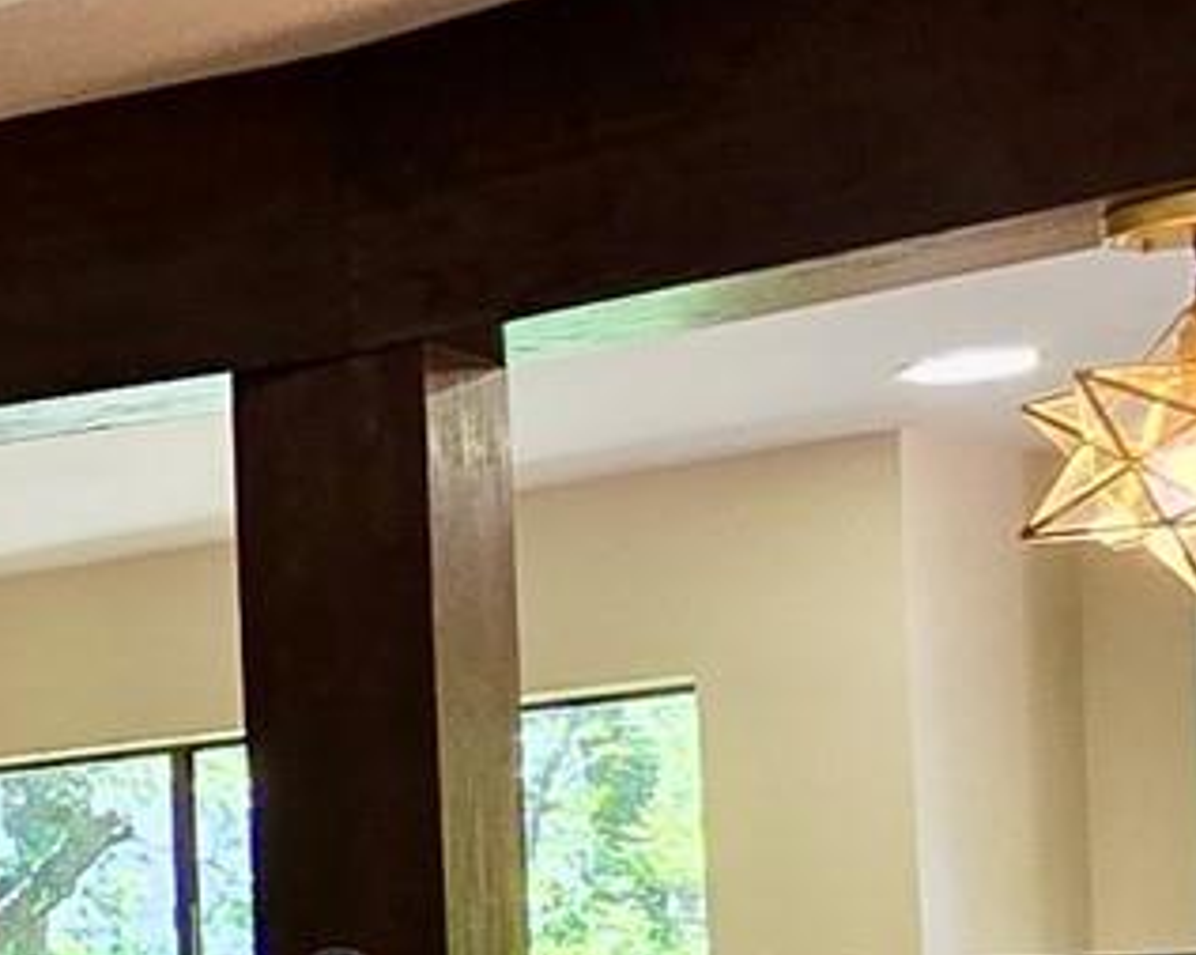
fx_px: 2900
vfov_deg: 18.0
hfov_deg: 13.6
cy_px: 1047
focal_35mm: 82
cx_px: -1905
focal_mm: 2.2
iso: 80
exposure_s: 1/60
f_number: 2.2
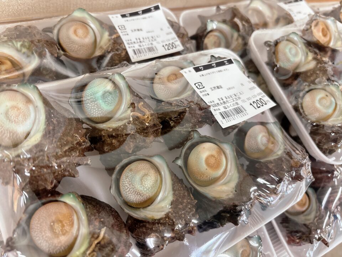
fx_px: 257
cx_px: 171
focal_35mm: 26
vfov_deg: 53.1
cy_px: 128
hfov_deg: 67.3
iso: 200
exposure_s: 1/60
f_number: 1.6
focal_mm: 5.96
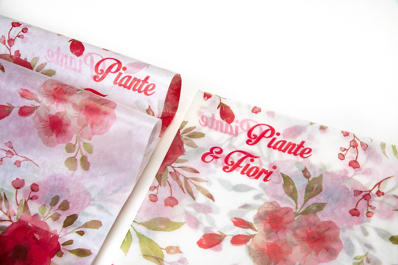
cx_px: 199
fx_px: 641
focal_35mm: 58
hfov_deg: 34.5
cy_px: 132
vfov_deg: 23.4
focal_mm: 58
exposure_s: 1/200
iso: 200
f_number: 14
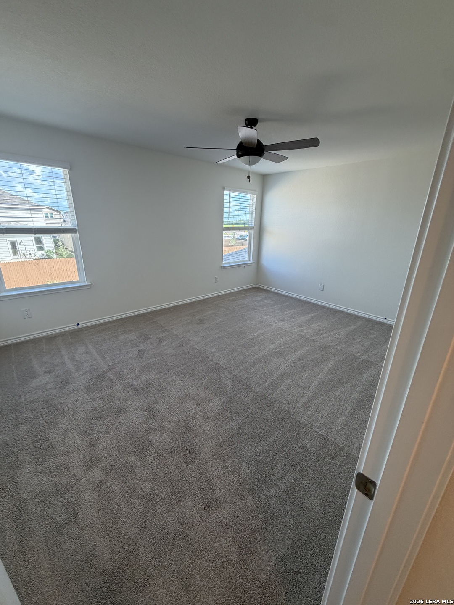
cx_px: 227
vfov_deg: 102.1
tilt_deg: -18.1
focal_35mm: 14
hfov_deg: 85.7
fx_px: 245
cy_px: 302
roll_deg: -1.3
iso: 125
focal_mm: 2.22
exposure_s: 1/120
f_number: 2.2
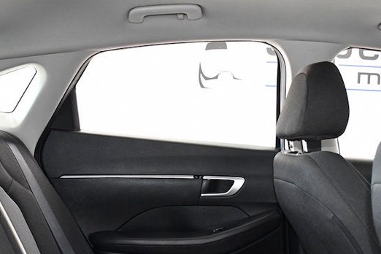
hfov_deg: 37.4
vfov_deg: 25.0
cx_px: 153
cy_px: 213
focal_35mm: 53
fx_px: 561
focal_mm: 18
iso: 2500
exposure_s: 1/250
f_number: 3.5
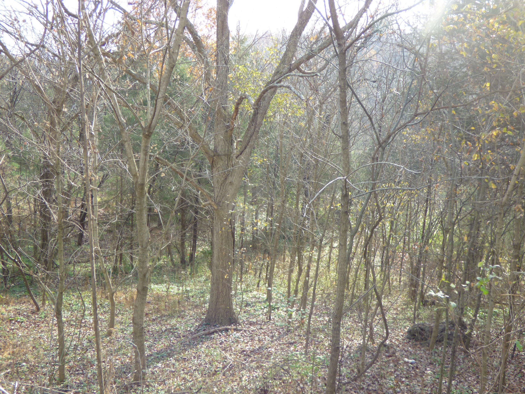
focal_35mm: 41
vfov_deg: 35.1
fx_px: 622
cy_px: 197
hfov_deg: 45.8
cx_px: 262
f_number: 3.6
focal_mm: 7.37
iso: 100
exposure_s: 1/125
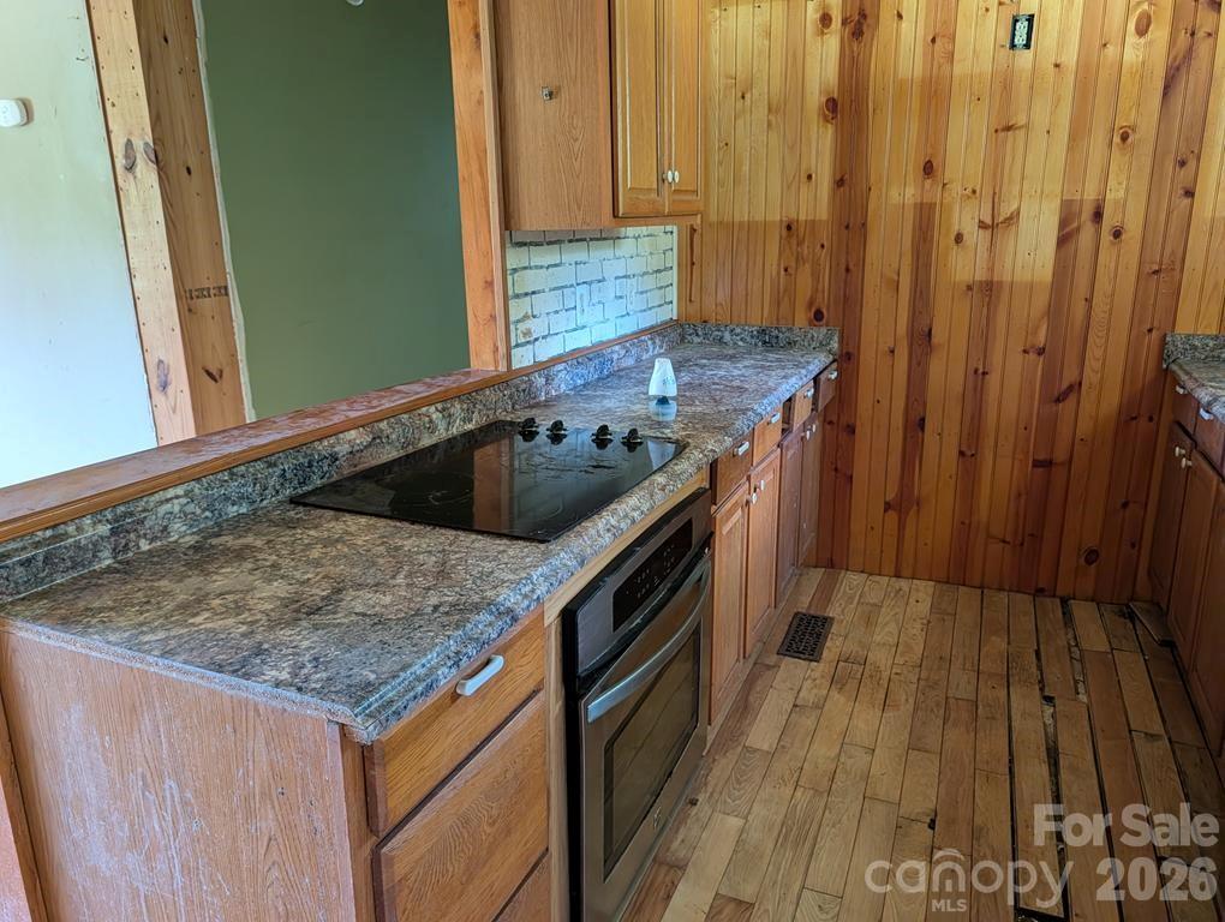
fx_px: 851
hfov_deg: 71.5
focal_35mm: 24
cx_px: 612
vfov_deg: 56.9
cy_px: 461
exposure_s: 1/92.4
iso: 1270
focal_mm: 6.9
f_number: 1.68
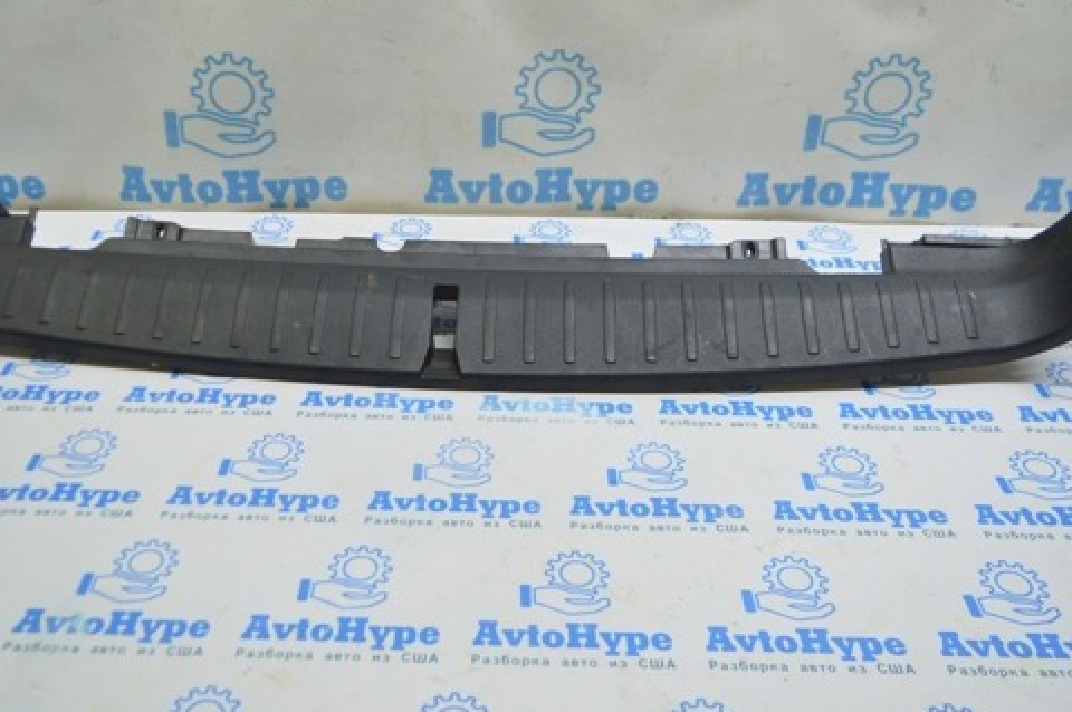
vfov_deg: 36.5
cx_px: 438
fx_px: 1071
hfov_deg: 52.9
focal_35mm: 36
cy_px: 249
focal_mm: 18
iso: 400
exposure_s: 1/60
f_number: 3.5
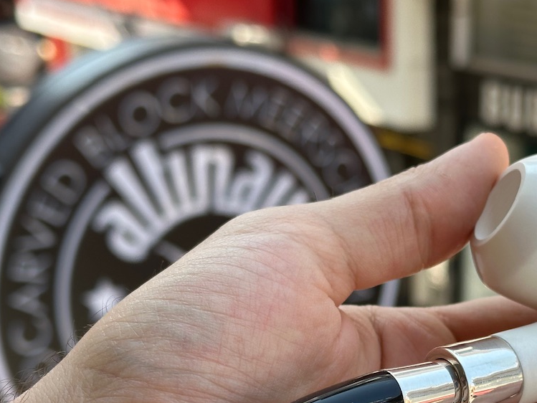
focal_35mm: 82
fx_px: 1272
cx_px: 376
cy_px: 342
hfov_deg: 23.7
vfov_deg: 17.8
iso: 64
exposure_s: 1/719
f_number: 1.78
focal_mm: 6.86
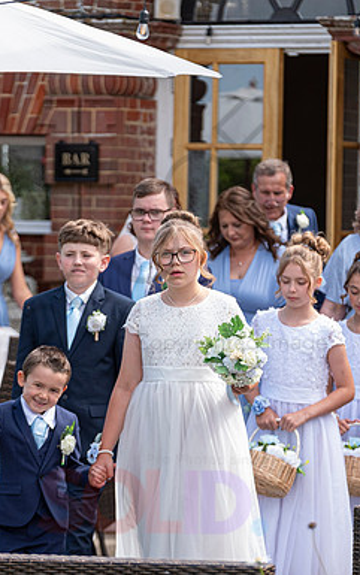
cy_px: 288
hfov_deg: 5.2
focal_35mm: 255
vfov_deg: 8.2
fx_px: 3998
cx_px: 155
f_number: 3.2
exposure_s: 1/640
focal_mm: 110.6
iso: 200
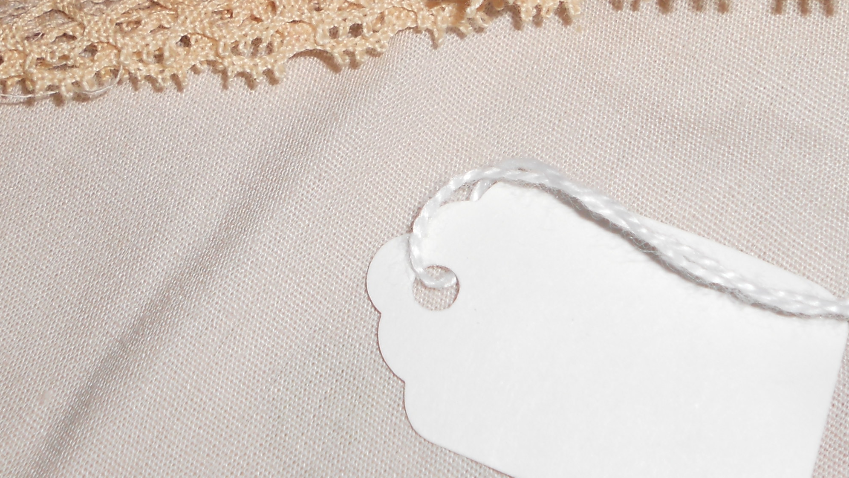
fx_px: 1576
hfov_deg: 30.0
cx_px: 325
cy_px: -17
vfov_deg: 16.8
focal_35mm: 70
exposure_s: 1/25
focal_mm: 5.8
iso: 80
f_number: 8.8
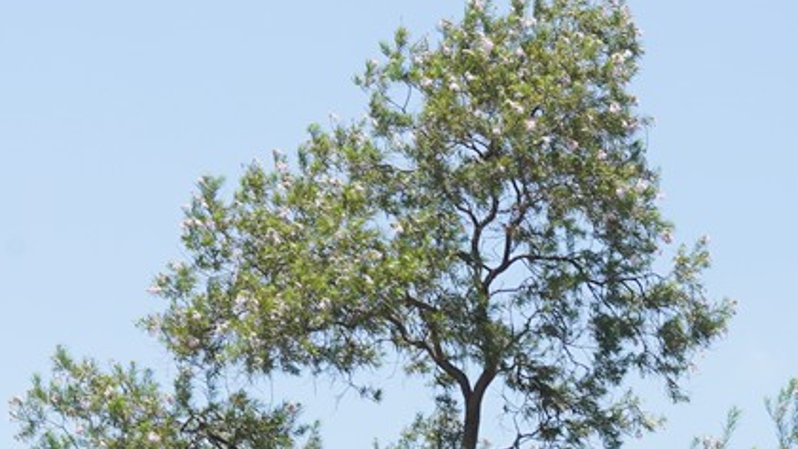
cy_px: 1017
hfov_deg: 11.9
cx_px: 735
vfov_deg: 6.5
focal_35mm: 179
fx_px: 3788
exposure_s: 1/60
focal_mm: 36
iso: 100
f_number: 16
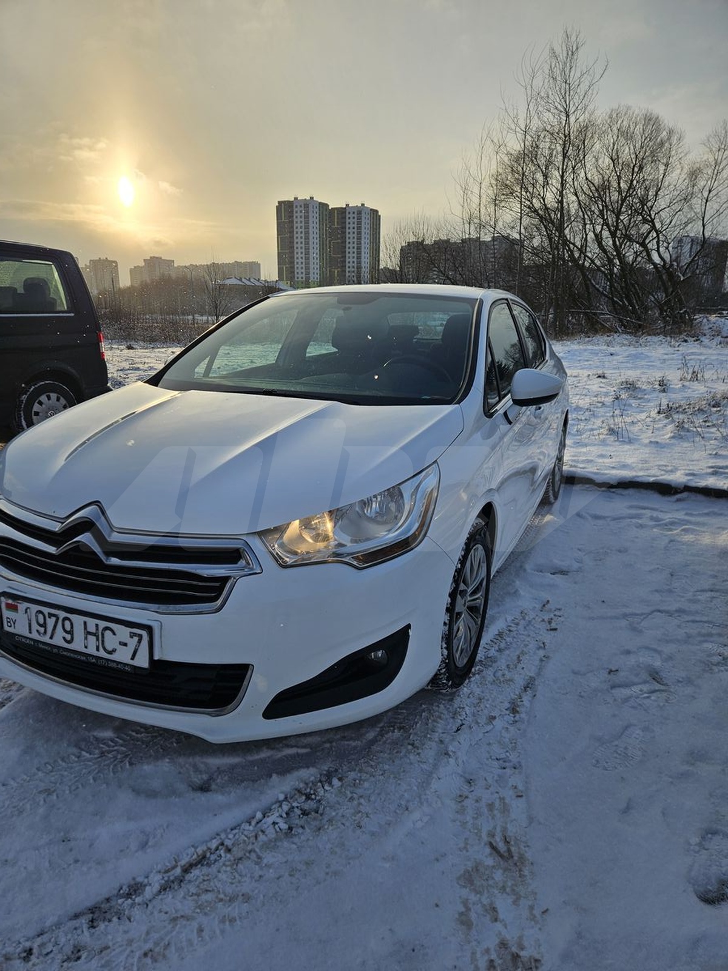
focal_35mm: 23
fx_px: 645
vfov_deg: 73.9
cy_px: 486
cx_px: 364
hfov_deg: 58.9
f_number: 1.8
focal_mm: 5.4
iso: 25
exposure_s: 1/2544
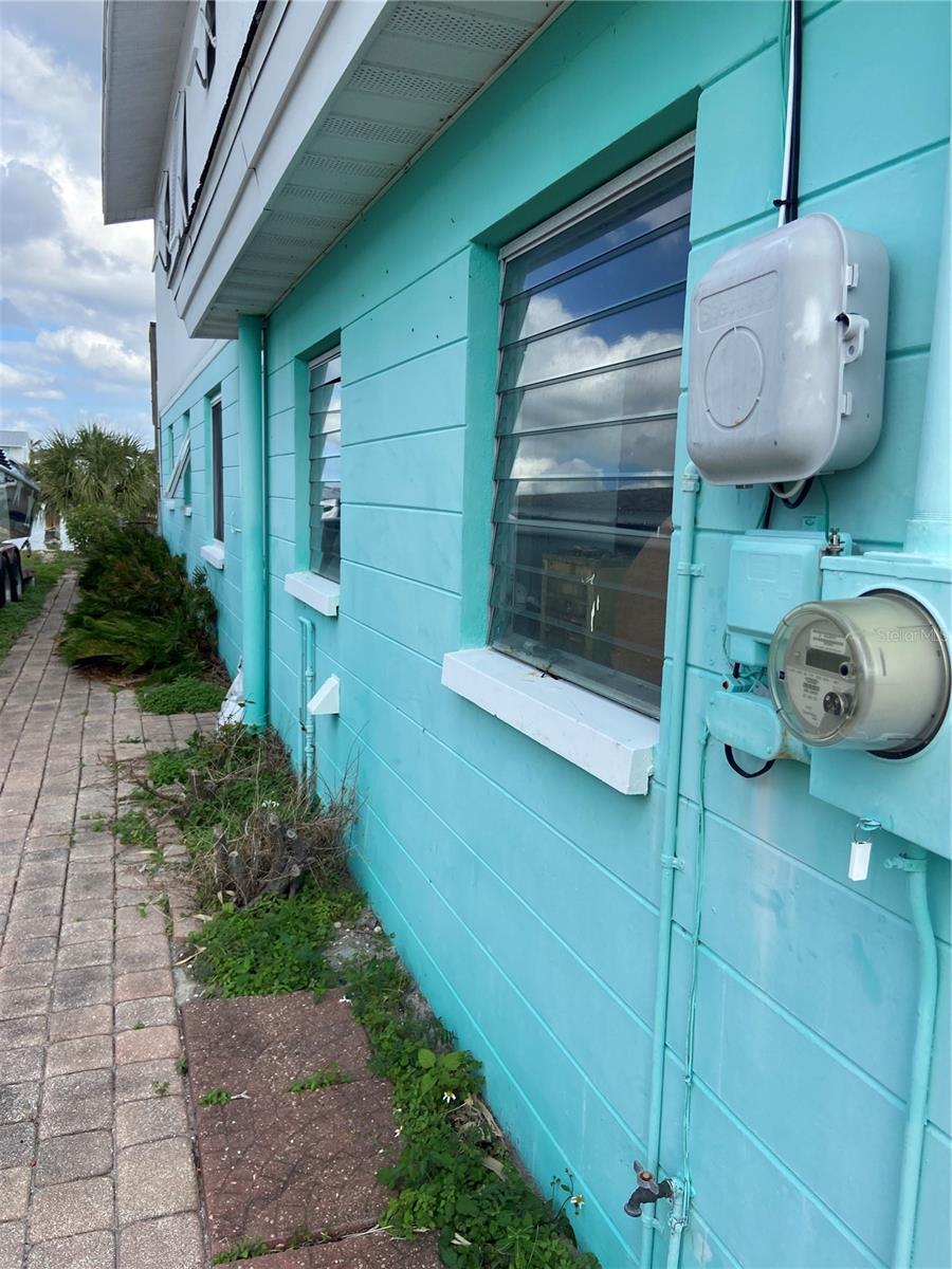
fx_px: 953
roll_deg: -0.3
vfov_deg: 67.3
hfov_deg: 53.1
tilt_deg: -6.8
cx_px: 476
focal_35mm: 26
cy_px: 634
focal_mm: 4.25
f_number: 1.8
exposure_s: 1/1484
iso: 32
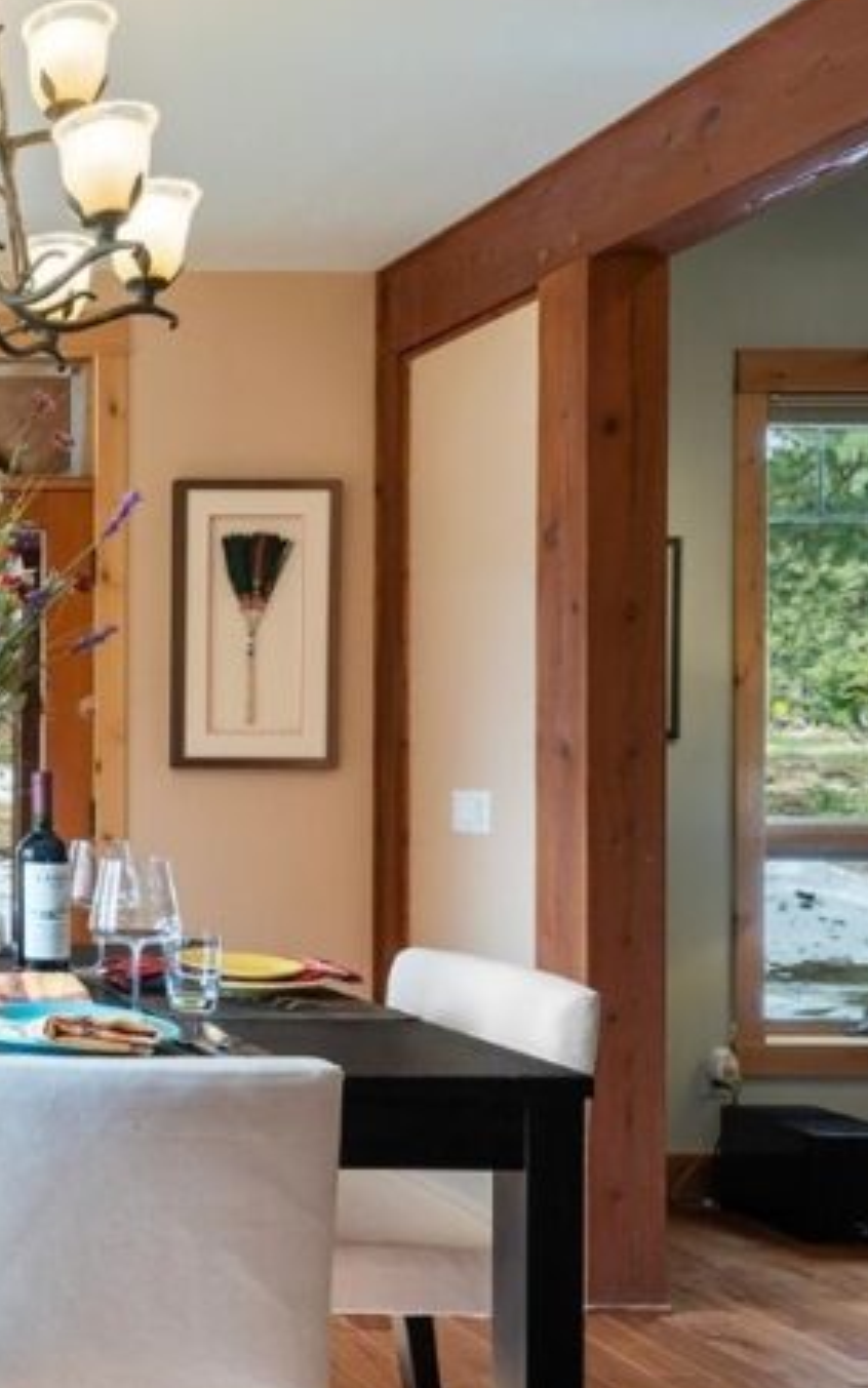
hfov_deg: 26.0
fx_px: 1400
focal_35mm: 37
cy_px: 805
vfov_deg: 52.5
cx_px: -412
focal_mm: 16
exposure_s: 1/30
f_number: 8
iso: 640
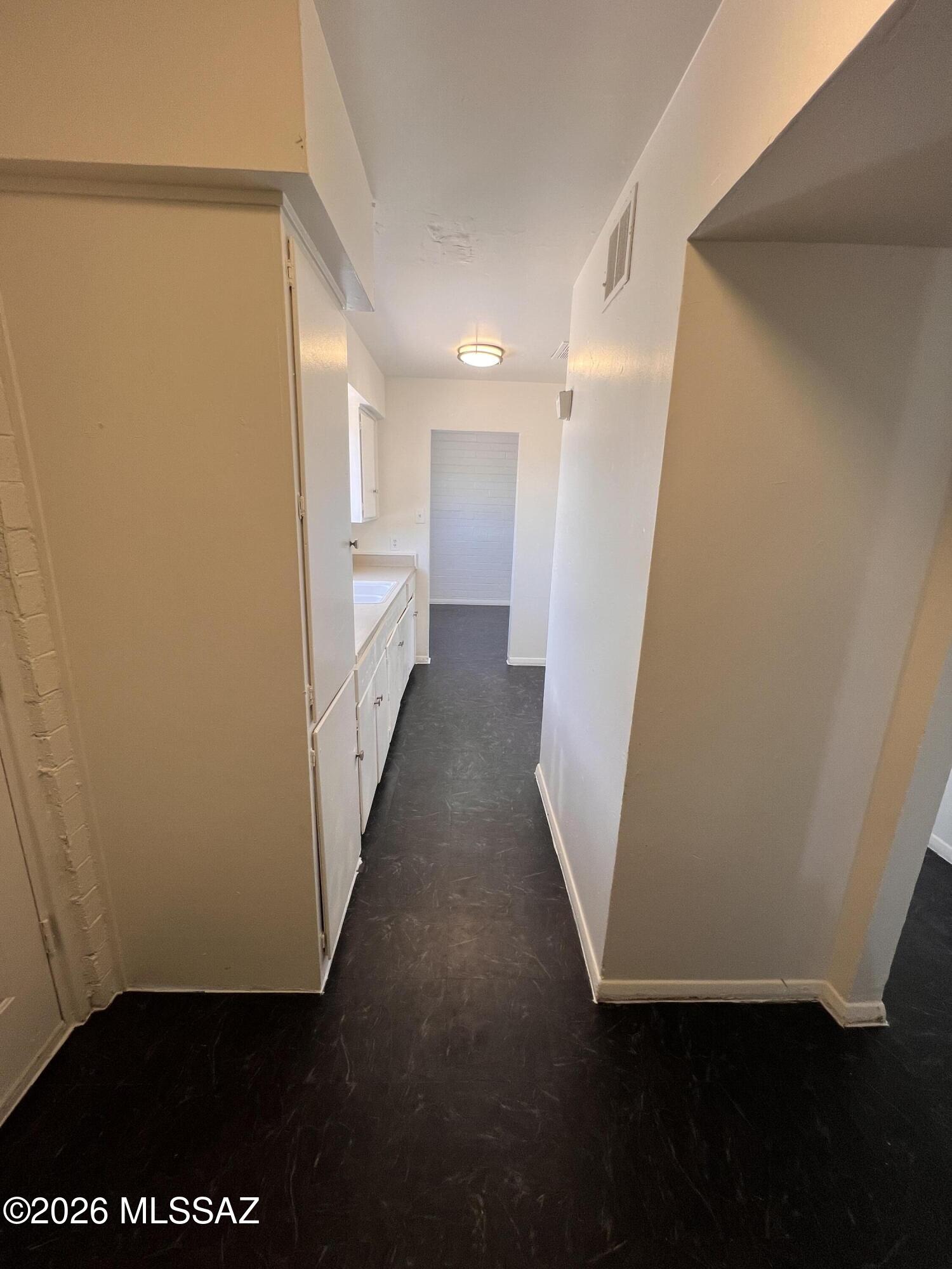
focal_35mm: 13
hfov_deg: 89.9
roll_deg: -2.4
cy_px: 634
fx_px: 477
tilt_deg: -15.4
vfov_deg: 106.2
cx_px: 476
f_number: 1.8
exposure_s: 1/120
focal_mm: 1.57
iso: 64
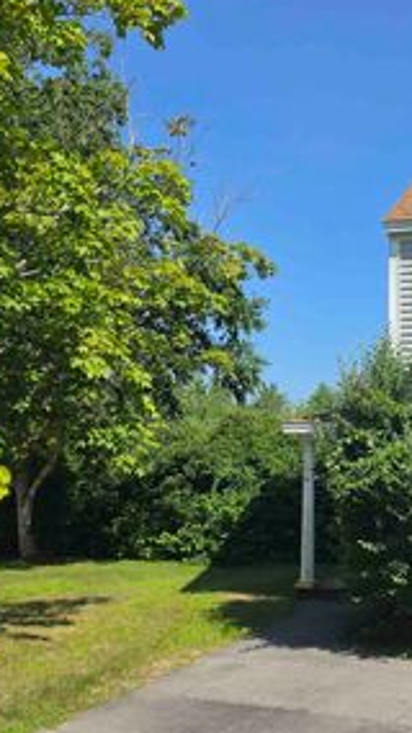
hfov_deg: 25.8
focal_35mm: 44
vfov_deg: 46.3
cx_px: 402
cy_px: 410
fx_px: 856
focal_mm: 6.5
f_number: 1.4
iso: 64
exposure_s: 1/5955
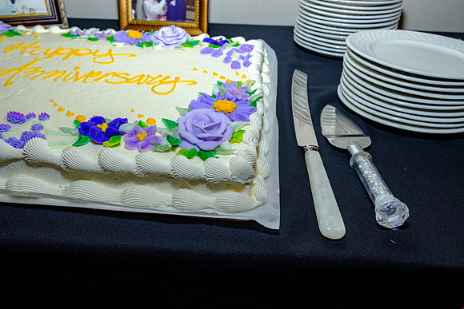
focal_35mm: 27
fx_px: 348
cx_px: 232
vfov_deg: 48.0
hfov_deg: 67.4
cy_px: 154
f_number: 5.6
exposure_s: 1/160
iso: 1600
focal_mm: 18
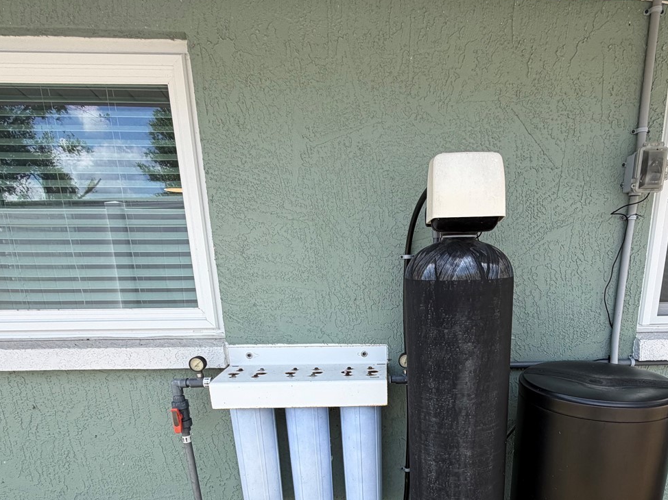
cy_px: 381
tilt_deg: -16.5
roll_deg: +0.6
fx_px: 444
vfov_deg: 55.7
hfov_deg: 72.8
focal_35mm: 23
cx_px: 414
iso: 50
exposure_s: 1/502
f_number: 2.2
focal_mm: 2.22
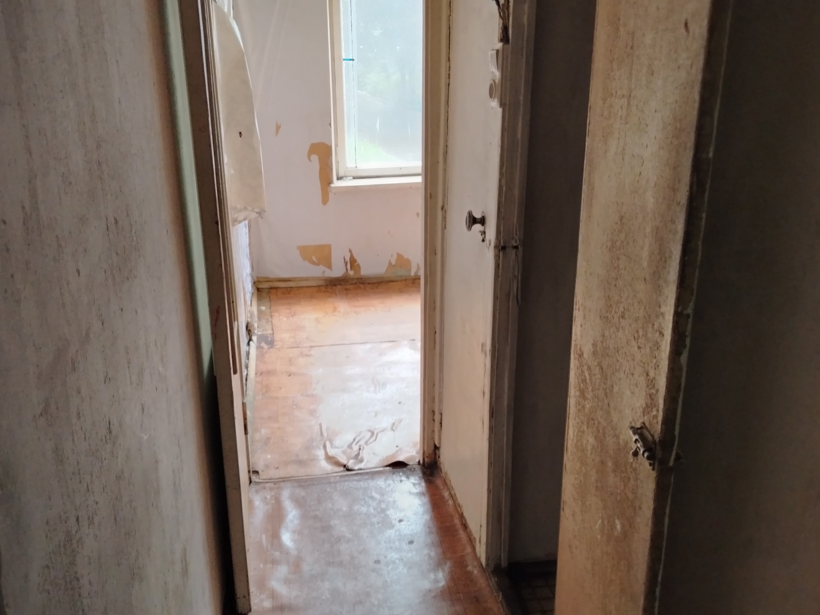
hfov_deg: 56.6
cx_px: 358
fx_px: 758
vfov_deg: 44.2
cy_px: 311
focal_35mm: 32
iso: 1081
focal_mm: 5.25
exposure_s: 1/33.3
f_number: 1.75
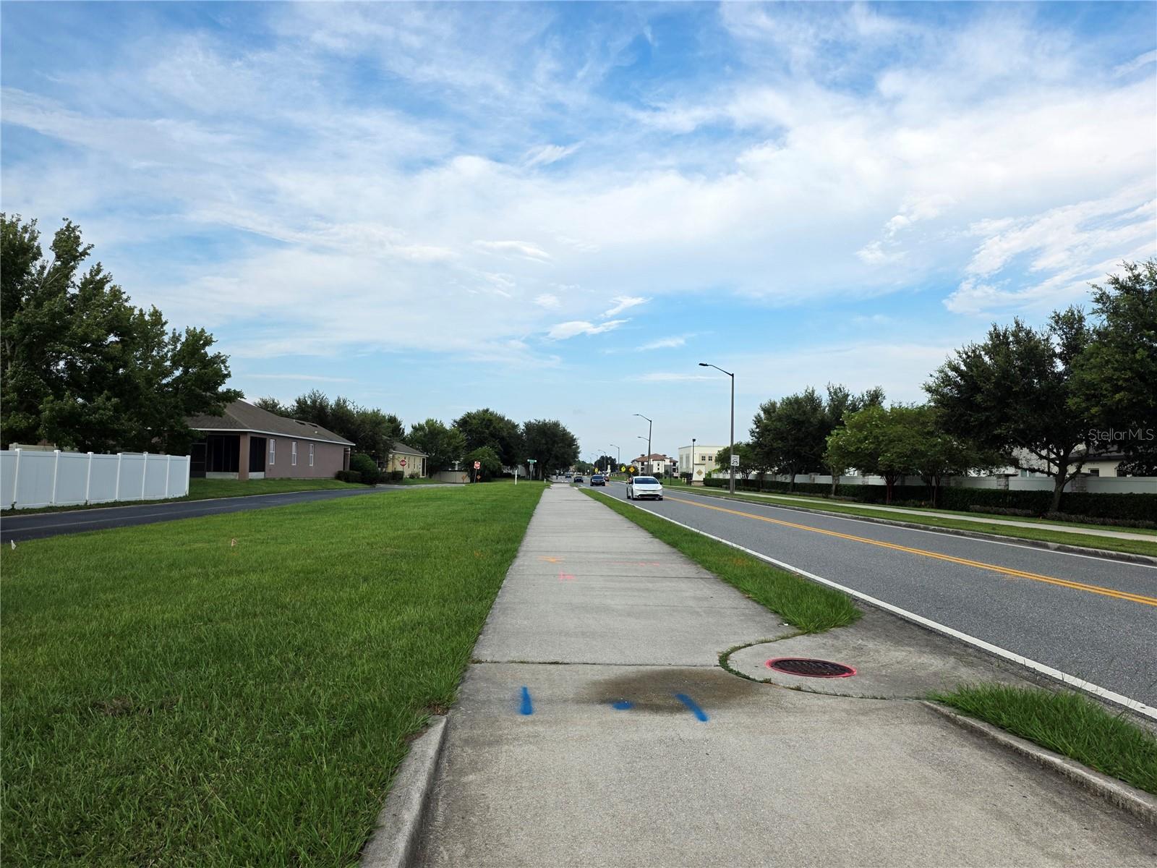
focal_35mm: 23
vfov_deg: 58.9
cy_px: 434
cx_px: 578
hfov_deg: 73.9
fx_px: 769
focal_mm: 6.25
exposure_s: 1/2463
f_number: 1.7
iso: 80
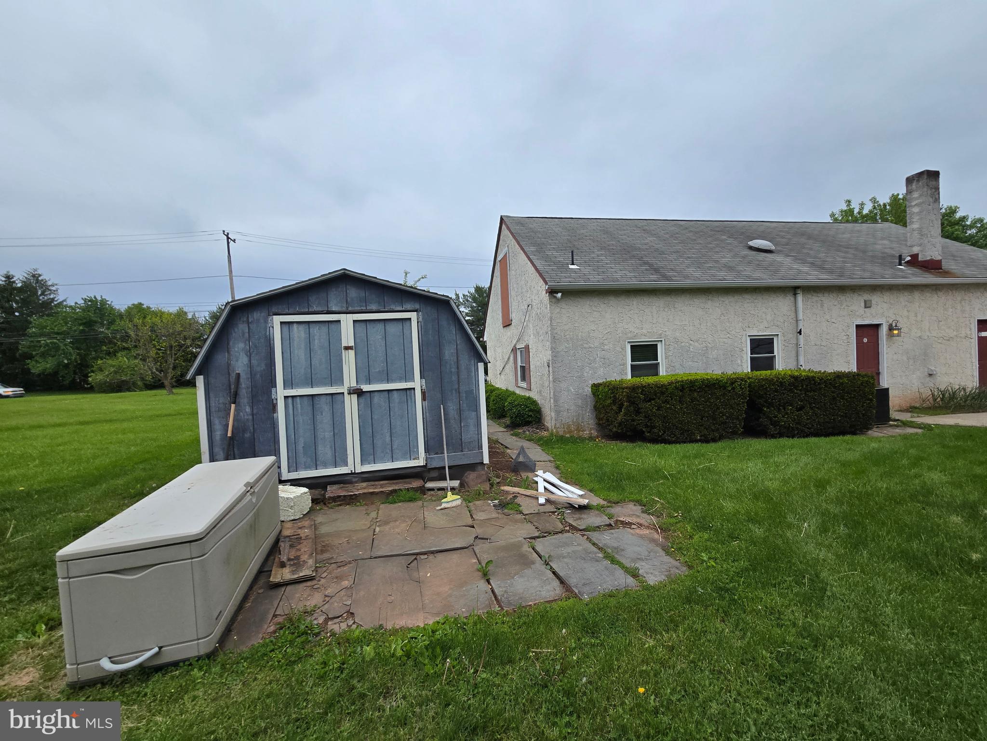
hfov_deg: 106.2
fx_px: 371
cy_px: 370
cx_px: 494
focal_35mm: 13
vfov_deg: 89.9
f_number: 2.2
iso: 50
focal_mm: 2.2
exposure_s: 1/2371
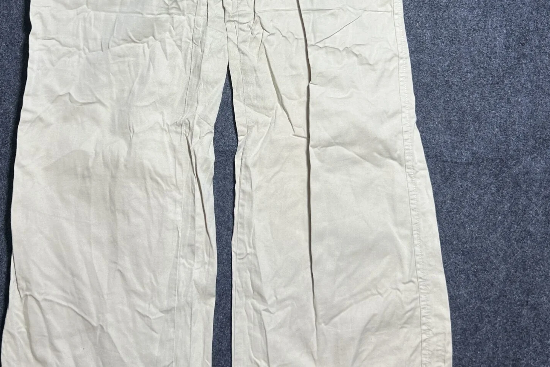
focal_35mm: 48
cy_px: 69
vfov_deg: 27.5
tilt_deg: -58.1
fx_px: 733
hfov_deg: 41.0
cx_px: 224
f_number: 1.5
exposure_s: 1/100
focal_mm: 5.7
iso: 40
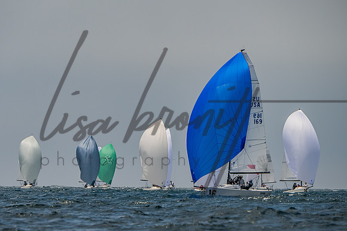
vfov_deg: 3.9
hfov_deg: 5.9
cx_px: 145
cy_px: 127
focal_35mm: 352
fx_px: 3394
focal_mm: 270
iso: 400
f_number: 6.3
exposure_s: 1/4000
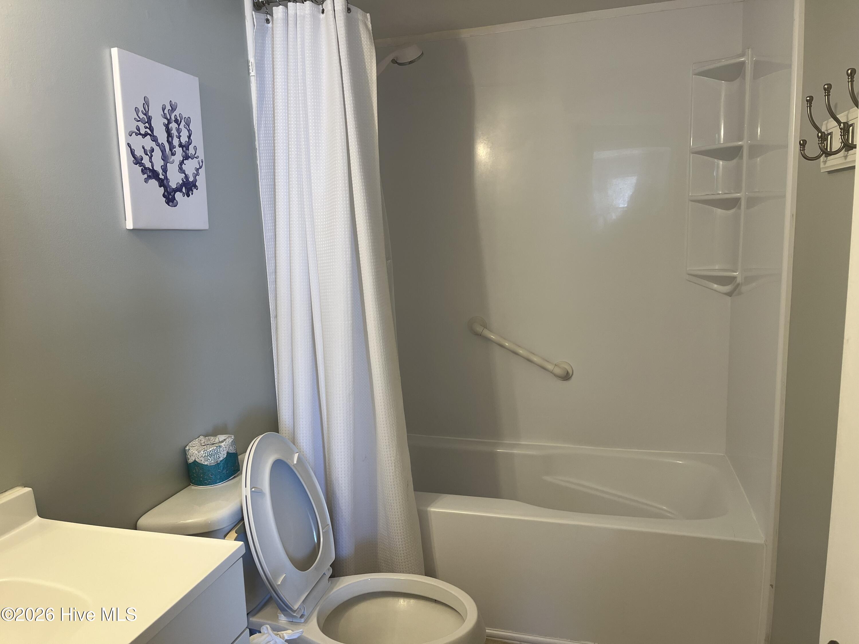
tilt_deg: -8.5
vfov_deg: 53.1
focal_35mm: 26
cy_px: 322
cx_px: 430
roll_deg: +2.0
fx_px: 645
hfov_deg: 67.3
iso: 80
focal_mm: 5.1
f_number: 1.6
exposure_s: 1/120
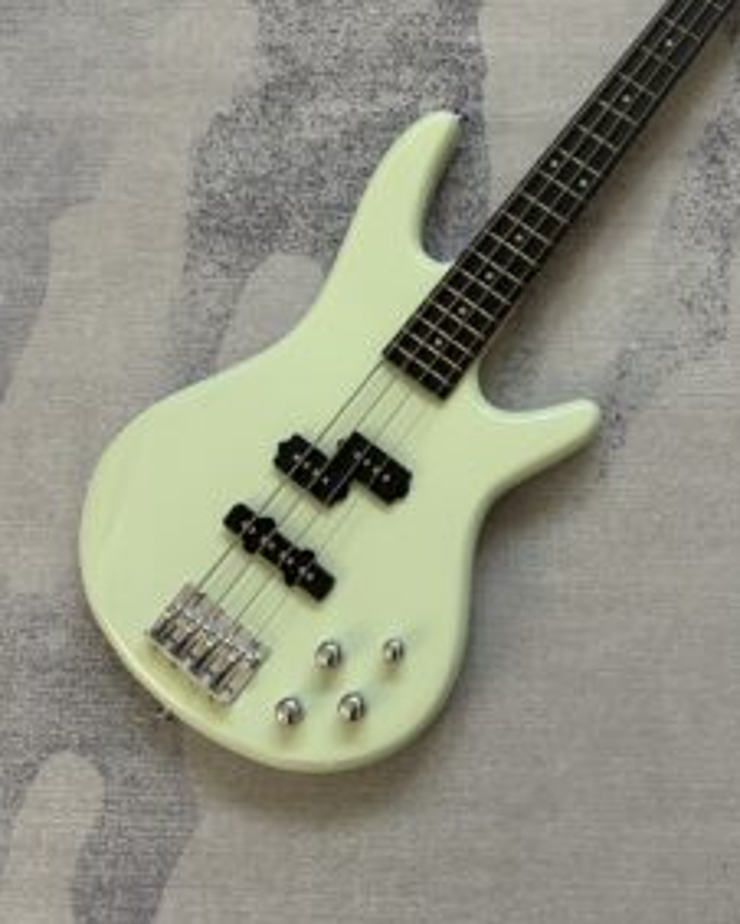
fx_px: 984
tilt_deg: -71.9
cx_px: 488
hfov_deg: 40.7
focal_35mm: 36
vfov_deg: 49.0
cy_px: 279
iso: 250
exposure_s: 1/60
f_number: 1.5
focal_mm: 5.7
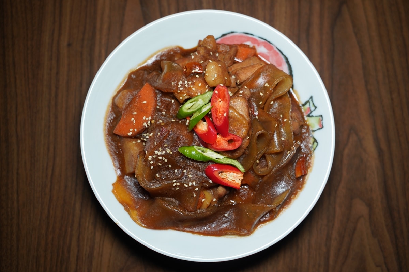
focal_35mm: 33
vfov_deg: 40.0
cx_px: 204
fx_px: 375
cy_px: 136
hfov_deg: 57.2
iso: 400
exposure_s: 1/60
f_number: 4
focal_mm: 33
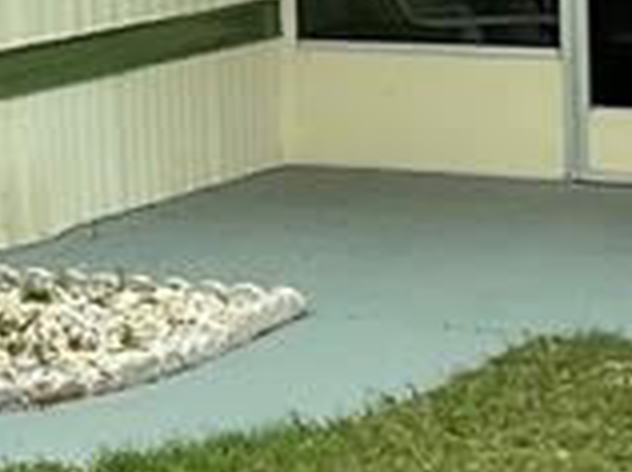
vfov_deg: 7.7
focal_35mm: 188
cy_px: -288
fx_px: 3427
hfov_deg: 10.2
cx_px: -356
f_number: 1.8
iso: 16
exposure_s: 1/353
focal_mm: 3
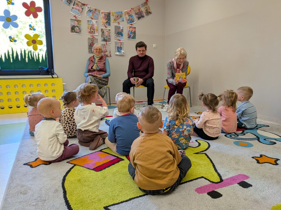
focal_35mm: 24
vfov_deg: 56.8
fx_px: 195
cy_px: 105
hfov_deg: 71.6
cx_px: 140
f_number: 1.7
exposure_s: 1/100
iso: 103
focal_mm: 4.53
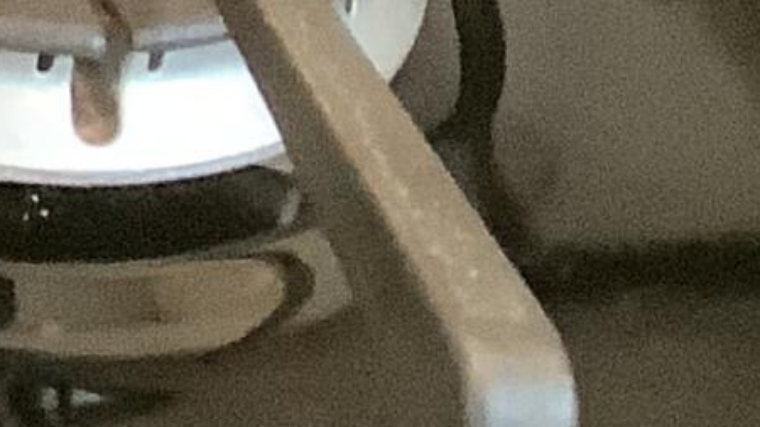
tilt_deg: -31.8
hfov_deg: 7.9
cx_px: -1758
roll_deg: -0.4
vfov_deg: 5.2
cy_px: -680
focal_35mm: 225
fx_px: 4534
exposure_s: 1/30
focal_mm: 3.3
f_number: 2.4
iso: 640
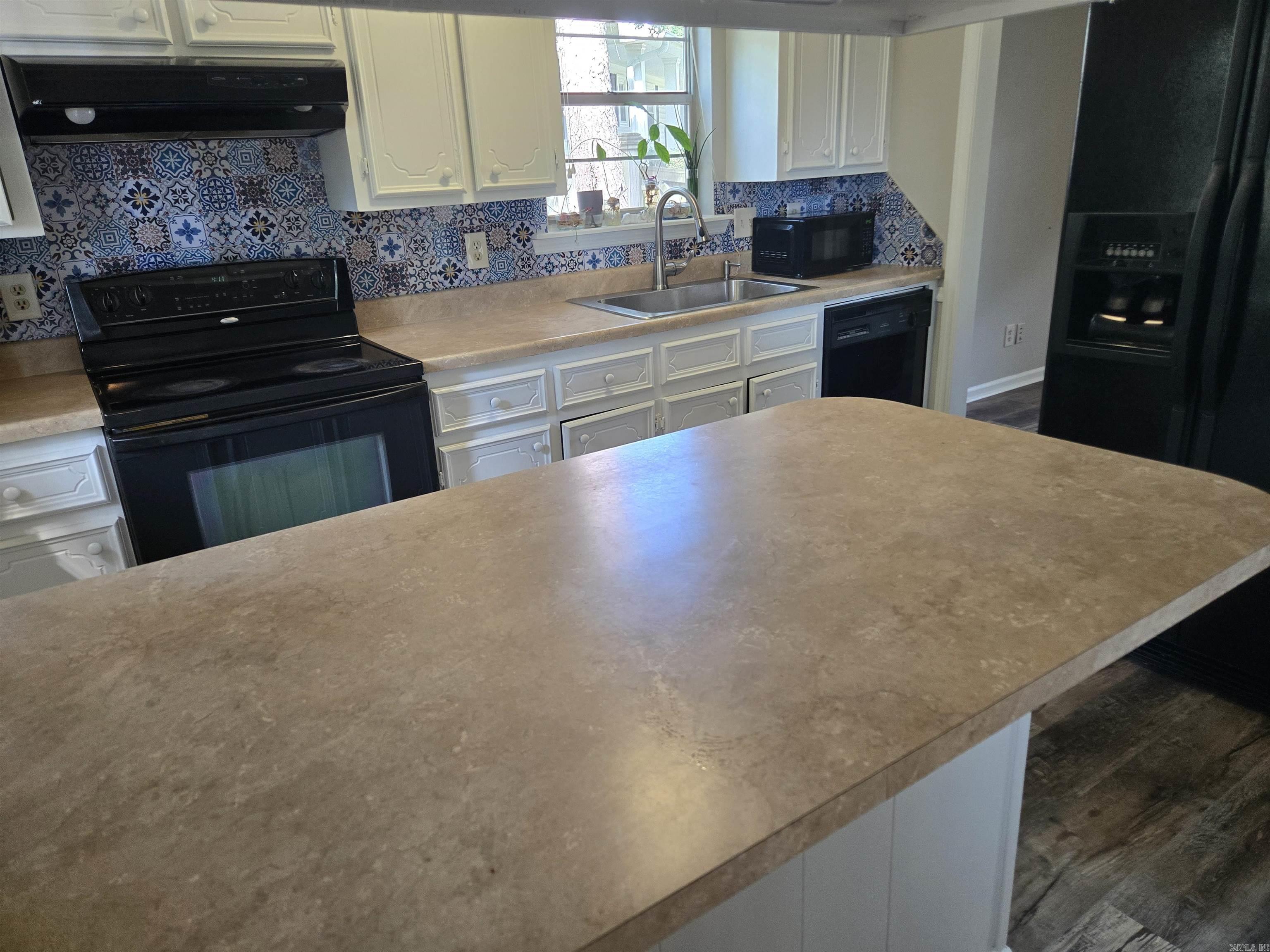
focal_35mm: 23
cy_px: 476
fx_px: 844
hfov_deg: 73.9
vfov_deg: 58.9
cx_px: 635
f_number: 1.8
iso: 250
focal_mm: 5.4
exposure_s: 1/120
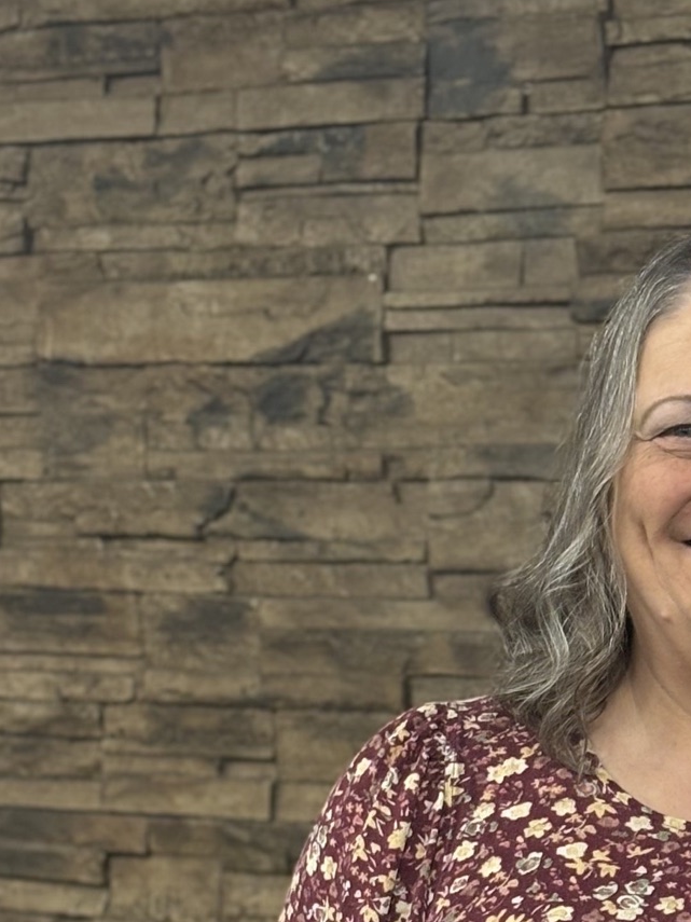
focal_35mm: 146
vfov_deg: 13.1
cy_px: 1138
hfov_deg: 10.1
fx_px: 3887
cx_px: 744
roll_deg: -0.2
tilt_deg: -6.9
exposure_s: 1/40
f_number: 1.6
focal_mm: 5.96
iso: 125
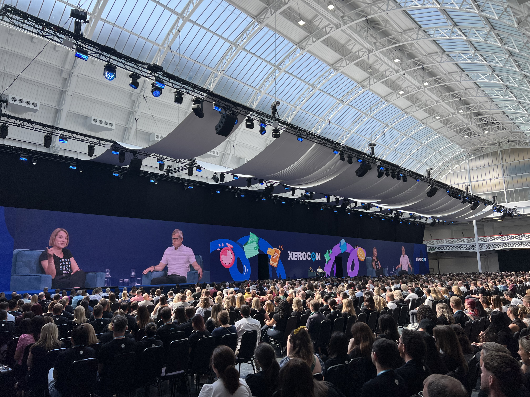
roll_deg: +1.2
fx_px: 398
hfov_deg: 67.3
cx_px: 265
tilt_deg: +10.4
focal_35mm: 26
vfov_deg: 53.1
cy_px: 198
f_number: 1.5
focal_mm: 5.7
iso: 50
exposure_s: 1/1079
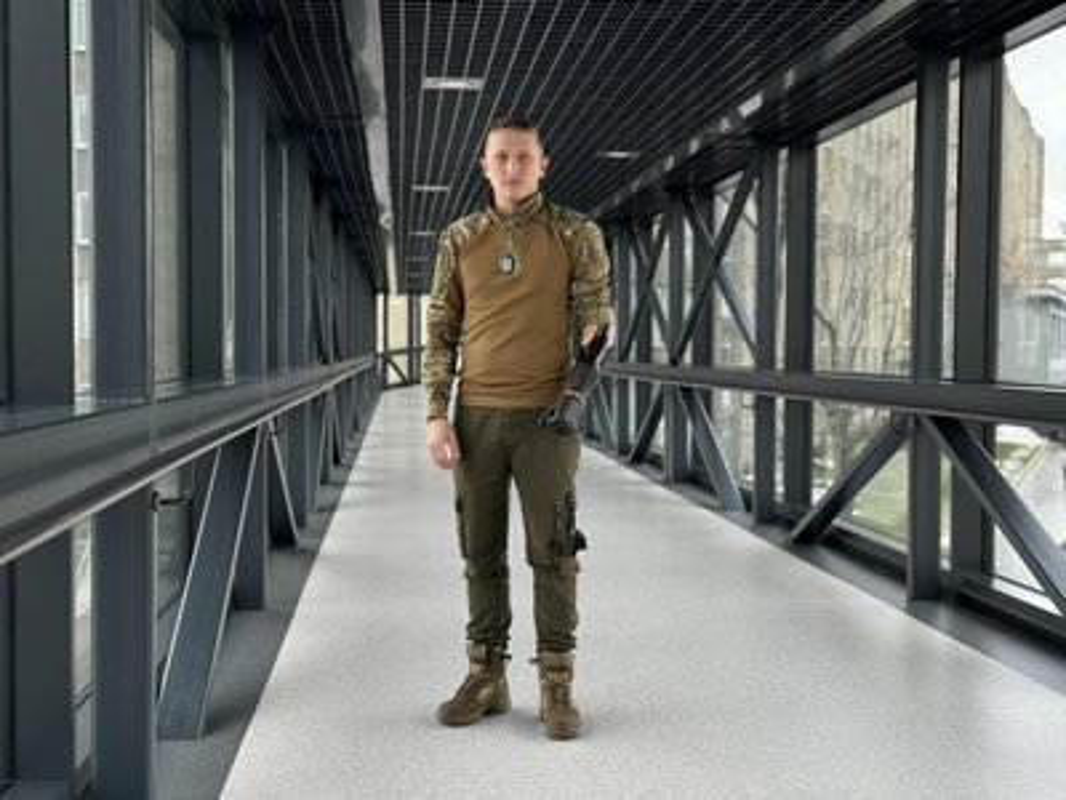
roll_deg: -0.1
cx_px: 533
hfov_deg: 39.7
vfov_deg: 30.3
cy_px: 400
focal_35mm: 48
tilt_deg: -1.7
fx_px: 1478
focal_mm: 6.86
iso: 100
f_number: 1.78
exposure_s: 1/60
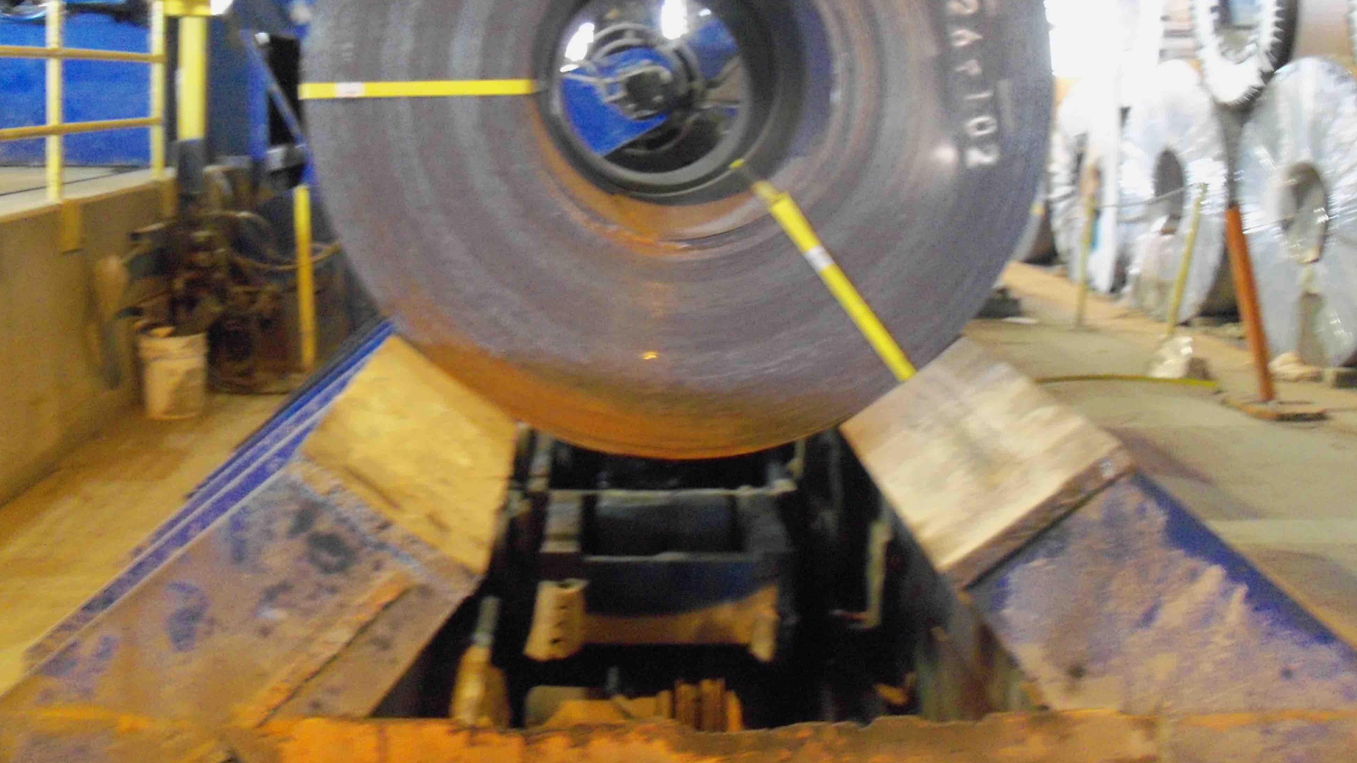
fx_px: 1403
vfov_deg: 30.2
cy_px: 248
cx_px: 691
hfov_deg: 51.6
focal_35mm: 39
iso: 400
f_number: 3
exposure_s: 1/6
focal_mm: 6.3
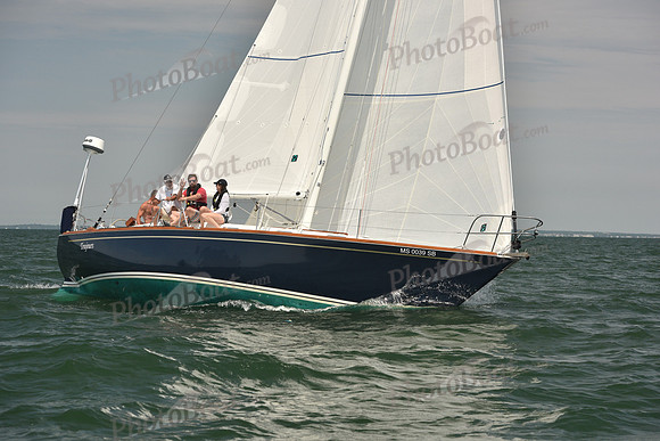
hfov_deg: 23.6
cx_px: 330
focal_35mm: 86
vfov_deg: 15.9
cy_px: 220
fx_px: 1577
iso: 320
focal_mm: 86
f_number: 7.1
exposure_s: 1/1000
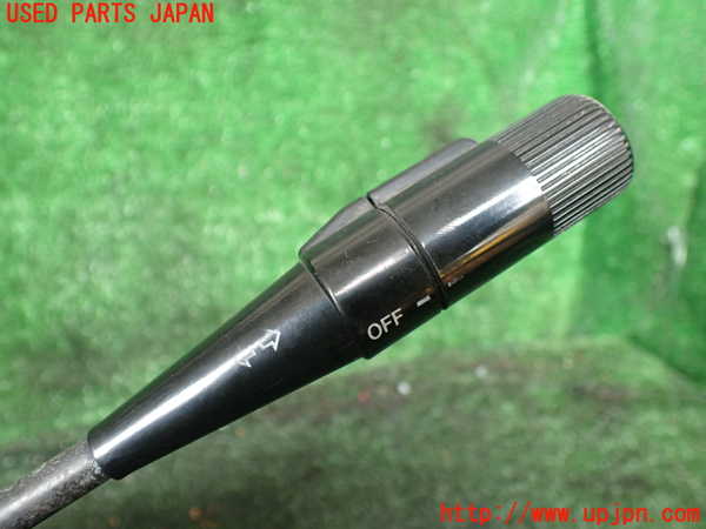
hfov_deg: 60.0
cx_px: 353
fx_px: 612
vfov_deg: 46.8
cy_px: 264
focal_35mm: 30
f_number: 2.3
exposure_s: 1/125
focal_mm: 5.4
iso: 320
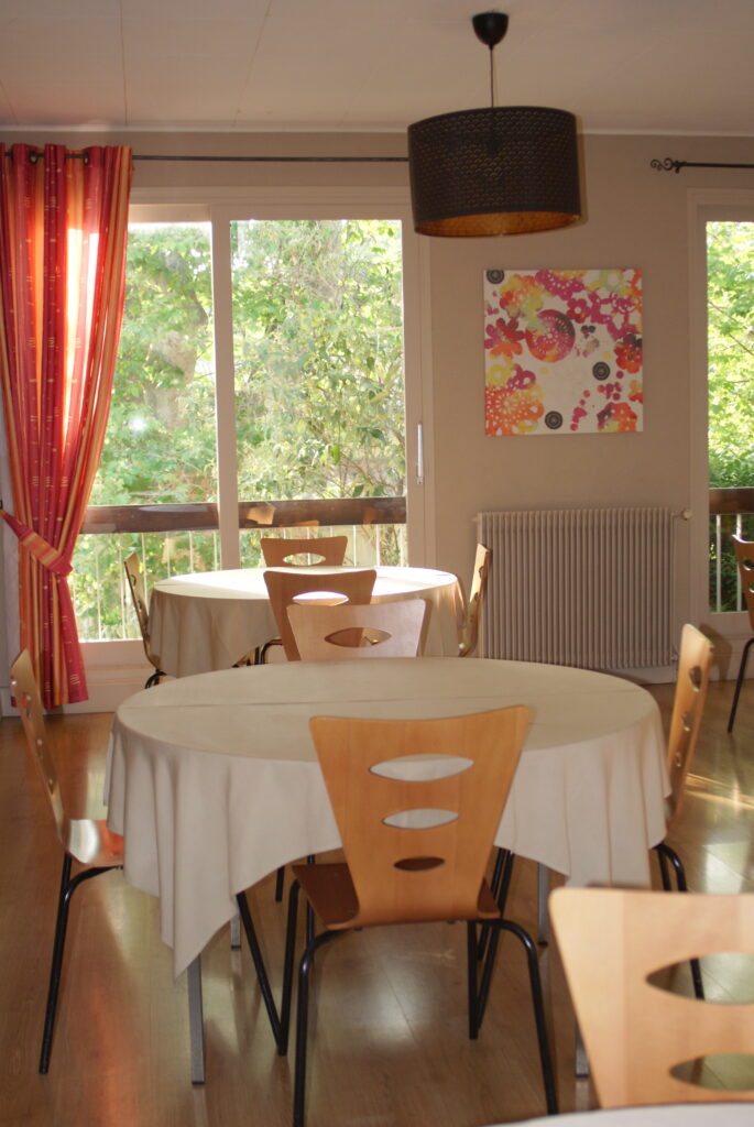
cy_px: 564
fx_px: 1316
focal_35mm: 42
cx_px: 377
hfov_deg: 32.0
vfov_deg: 46.4
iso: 200
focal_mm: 28
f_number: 2.8
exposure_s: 1/80
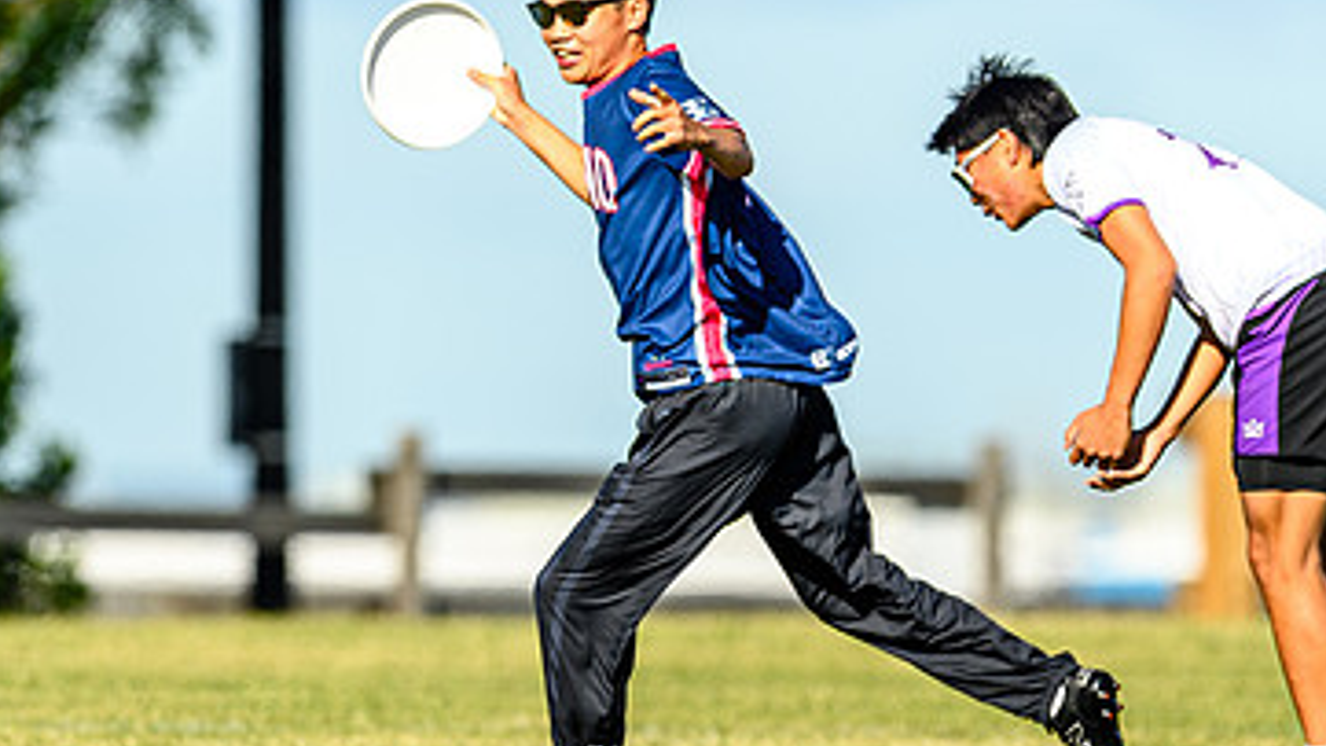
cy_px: 473
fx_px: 34947
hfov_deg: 2.2
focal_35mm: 994
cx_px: 817
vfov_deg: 1.2
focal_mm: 400
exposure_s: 1/1600
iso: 100
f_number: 3.2
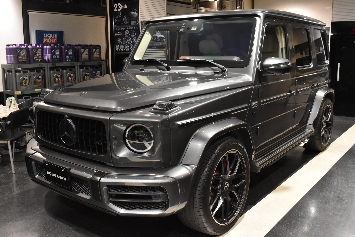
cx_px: 178
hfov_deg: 55.1
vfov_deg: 38.4
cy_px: 118
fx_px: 340
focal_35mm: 34
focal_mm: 23
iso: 2800
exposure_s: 1/40
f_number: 8
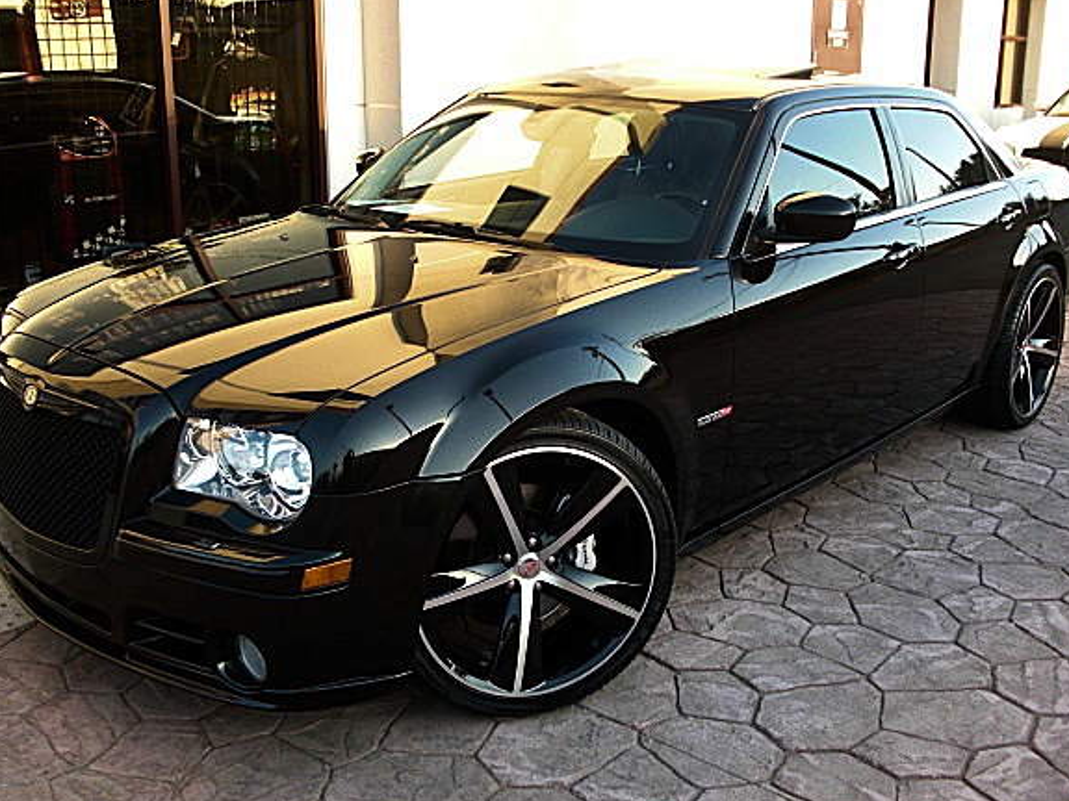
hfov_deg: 46.8
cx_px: 527
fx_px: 1235
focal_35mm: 40
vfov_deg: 36.0
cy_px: 408
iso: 100
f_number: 2.8
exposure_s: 1/80
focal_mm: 6.3
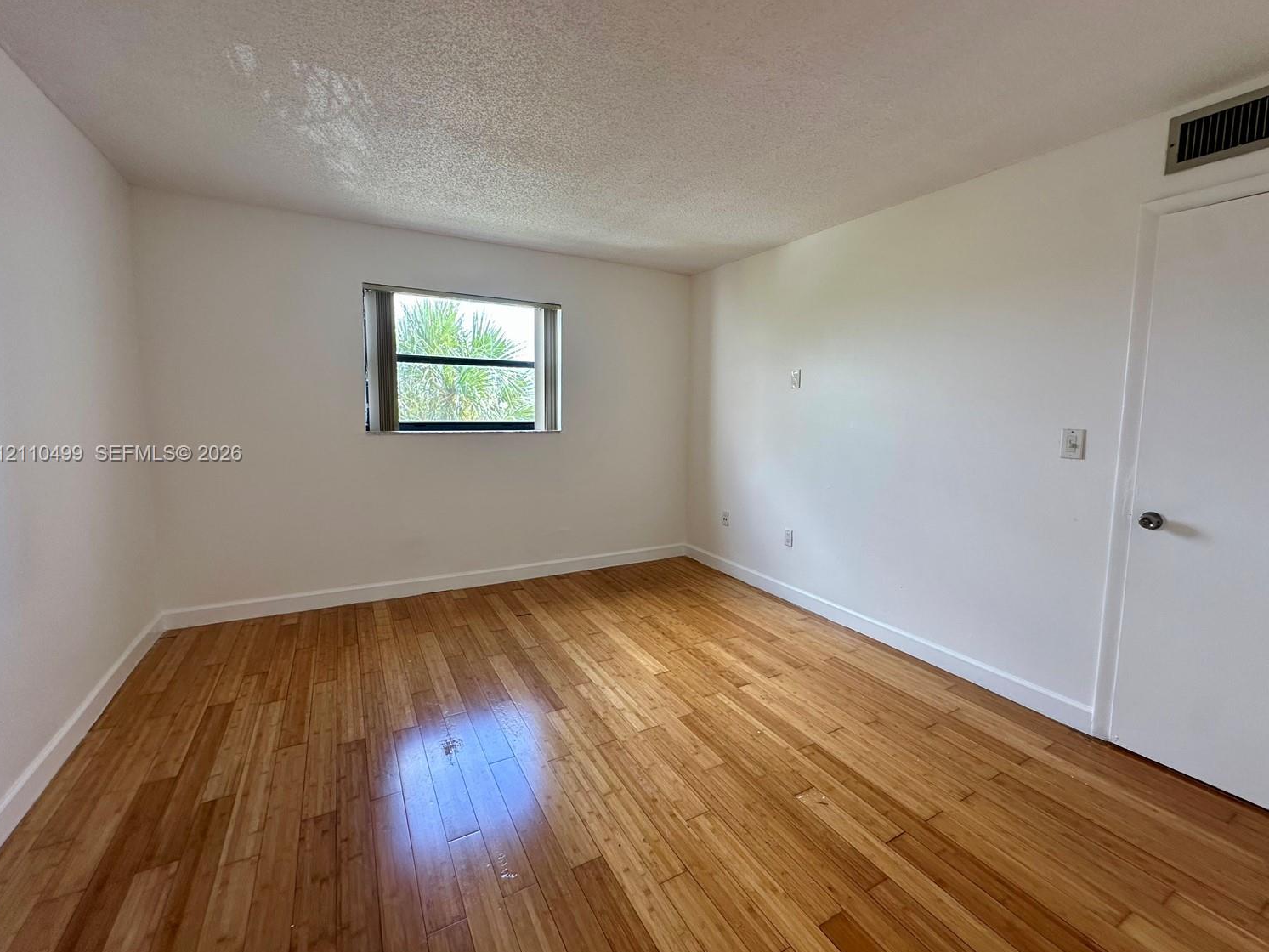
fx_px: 550
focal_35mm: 15
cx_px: 657
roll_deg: -1.5
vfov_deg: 81.7
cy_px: 455
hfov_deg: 98.1
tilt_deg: -4.4
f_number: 2.2
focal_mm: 2.22
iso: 100
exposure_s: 1/120
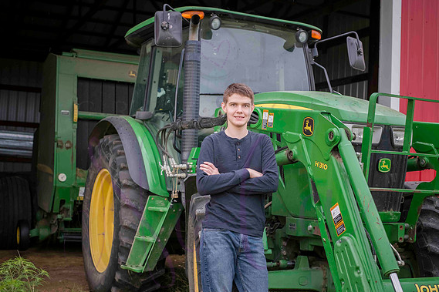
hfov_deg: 38.9
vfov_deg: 26.5
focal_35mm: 51
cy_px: 148
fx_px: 622
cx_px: 218
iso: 640
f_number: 4.5
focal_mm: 50
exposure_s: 1/320
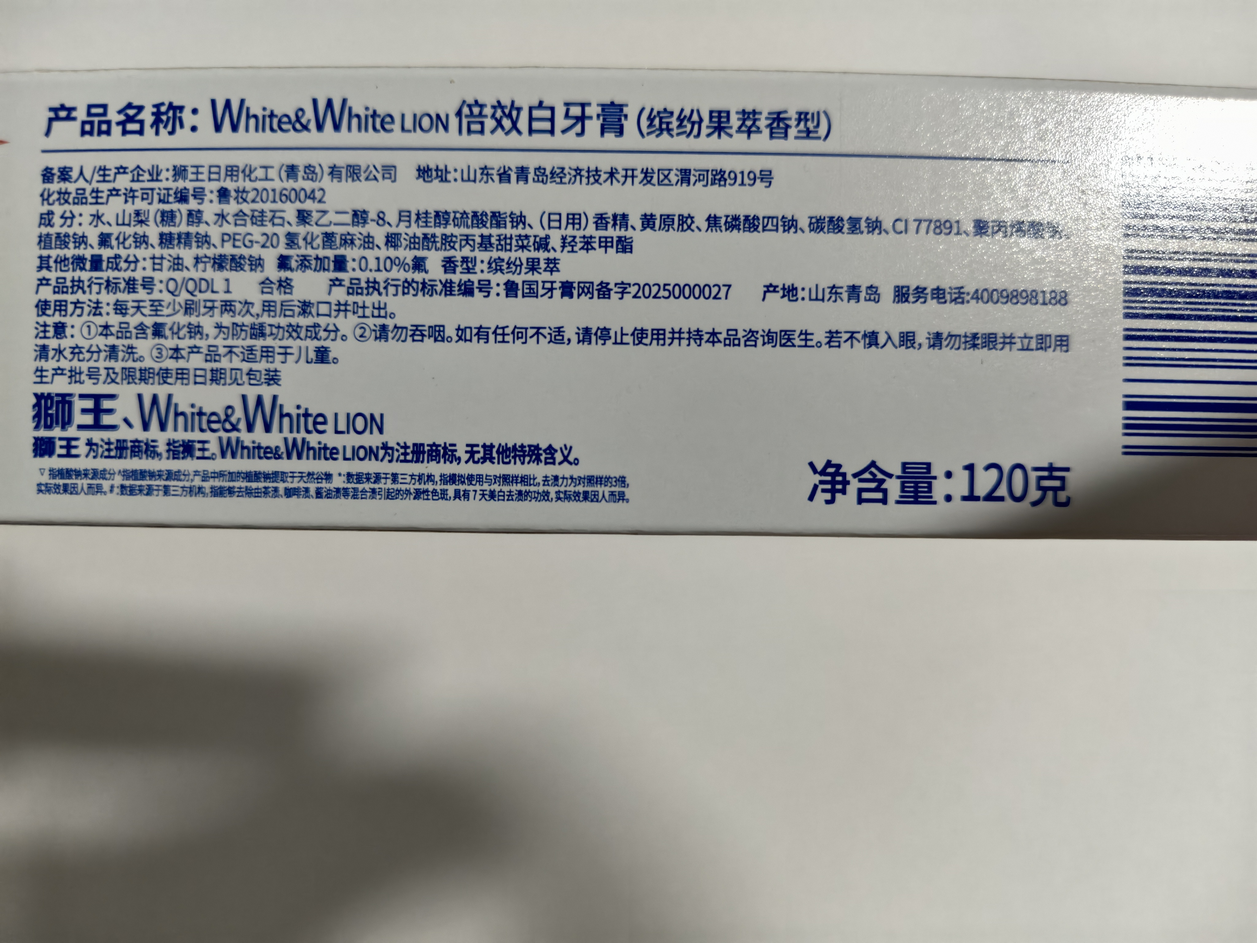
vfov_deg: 58.9
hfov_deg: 73.9
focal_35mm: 23
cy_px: 472
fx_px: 835
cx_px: 628
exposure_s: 1/300
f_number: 1.88
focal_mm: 5.56
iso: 1212
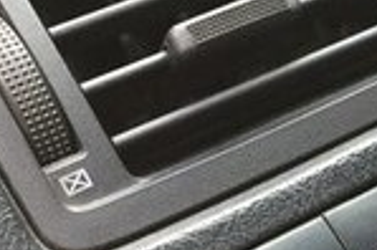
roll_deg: +6.1
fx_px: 1402
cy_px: 100
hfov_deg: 13.6
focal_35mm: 134
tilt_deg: -26.0
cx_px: 701
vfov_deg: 10.2
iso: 50
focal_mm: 4.15
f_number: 2.2
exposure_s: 1/33
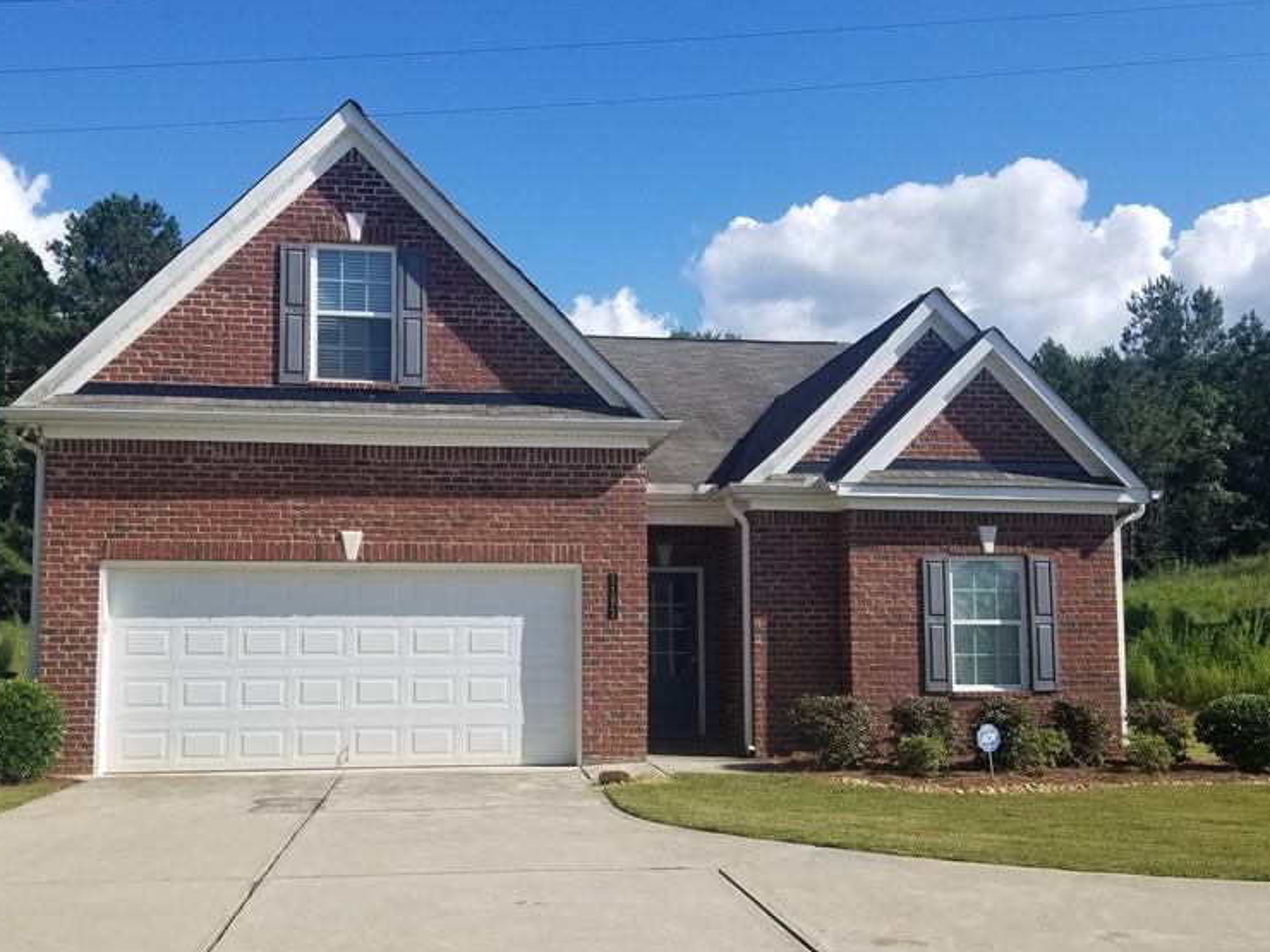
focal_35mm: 36
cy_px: 545
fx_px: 1321
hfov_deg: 51.4
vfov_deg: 39.6
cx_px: 637
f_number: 1.7
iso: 50
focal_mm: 4.25
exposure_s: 1/2752
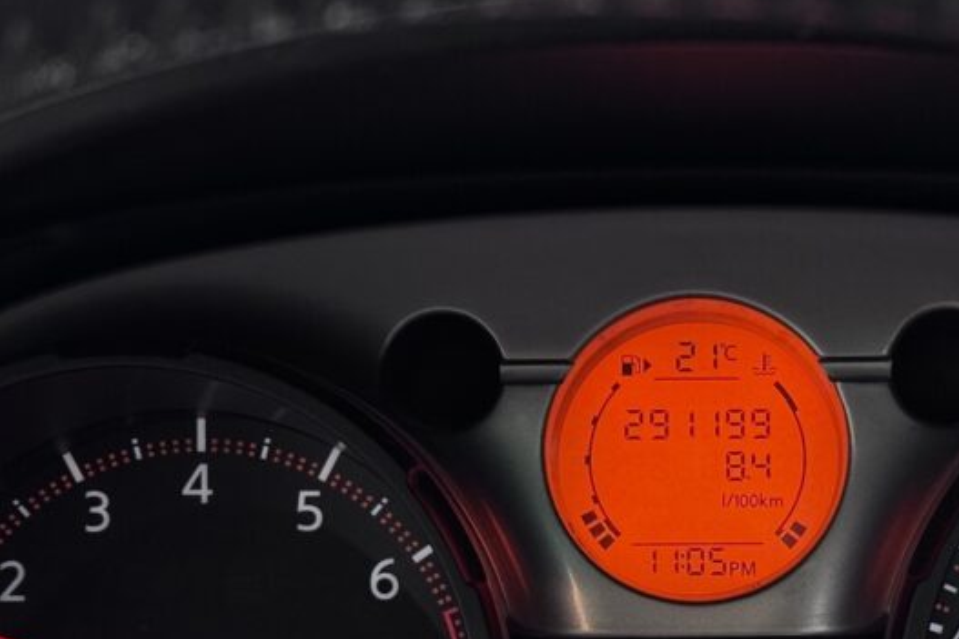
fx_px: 2583
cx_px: 684
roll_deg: +0.3
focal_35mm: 97
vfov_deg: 14.0
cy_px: 559
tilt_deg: -26.0
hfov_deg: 20.9
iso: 250
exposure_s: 1/60
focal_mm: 6.76
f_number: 1.78
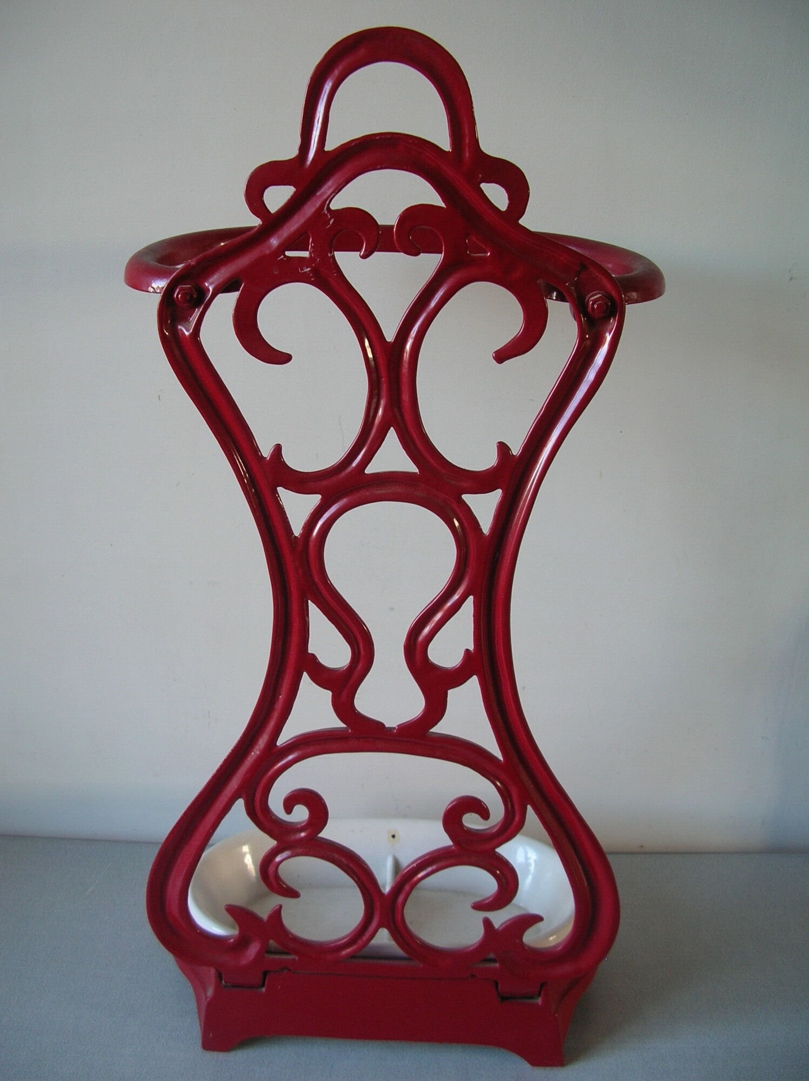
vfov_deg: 52.7
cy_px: 540
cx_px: 404
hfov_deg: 40.7
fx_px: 1092
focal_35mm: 35
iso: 50
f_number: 2.8
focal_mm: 5.8
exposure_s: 1/14.5
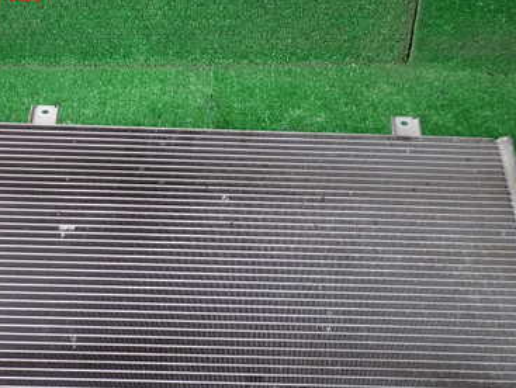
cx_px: 207
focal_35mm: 49
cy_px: 291
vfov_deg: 29.3
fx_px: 731
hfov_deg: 38.7
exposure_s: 1/100
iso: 200
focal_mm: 5.4
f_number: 2.3
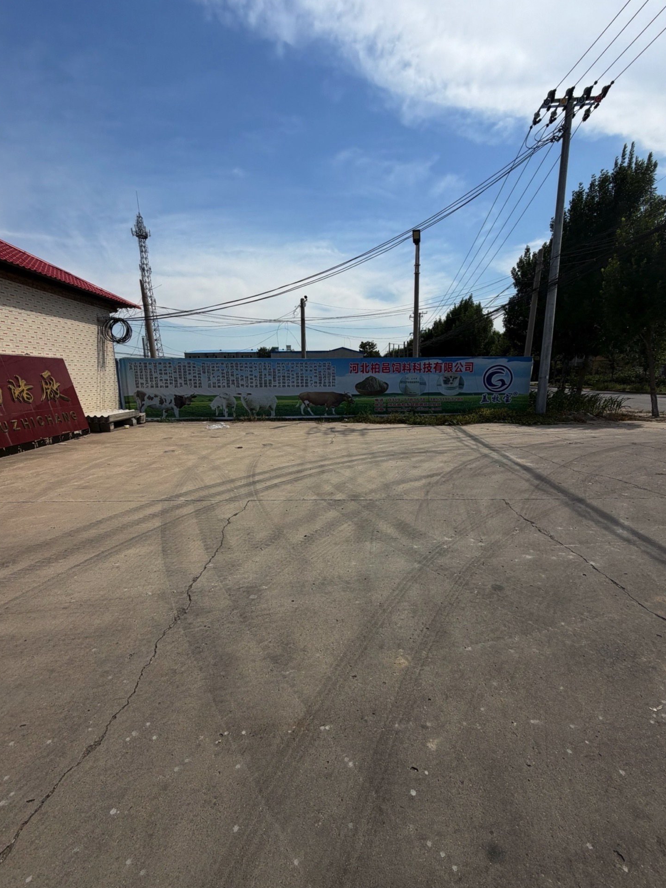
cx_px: 330
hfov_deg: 81.8
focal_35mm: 15
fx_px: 385
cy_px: 463
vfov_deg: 98.1
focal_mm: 2.22
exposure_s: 1/914
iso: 20
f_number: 2.2
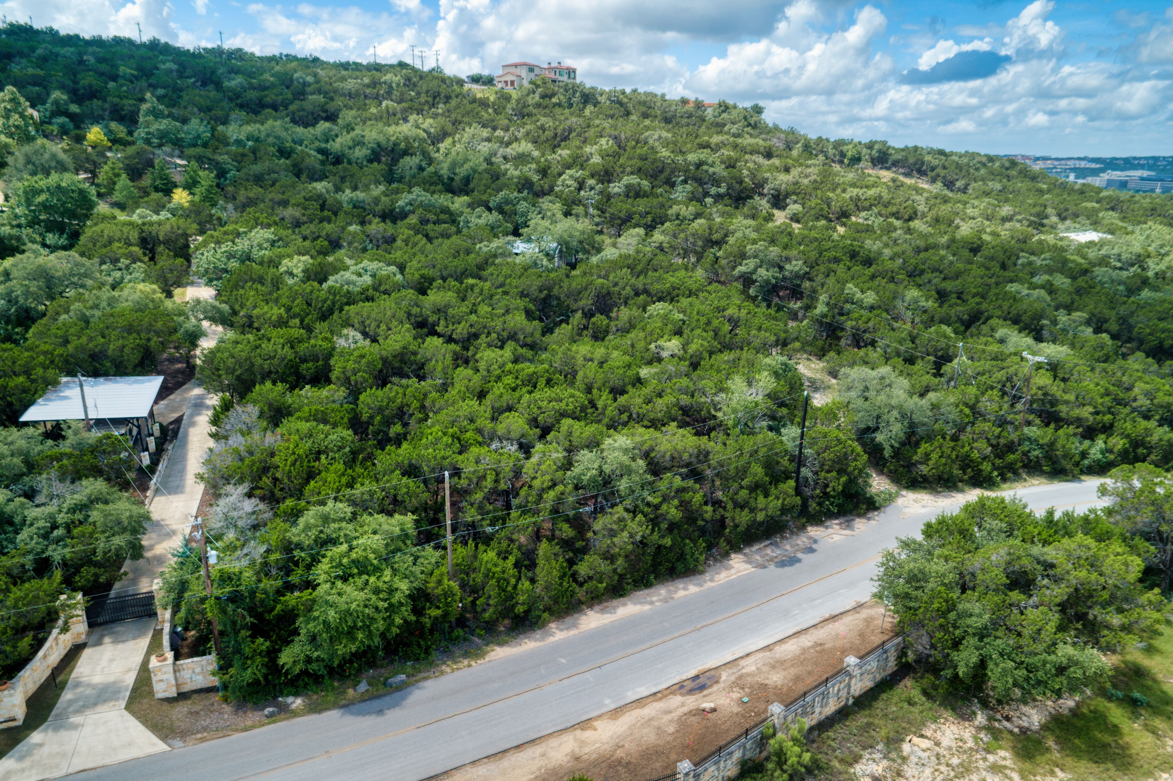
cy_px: 390
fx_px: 782
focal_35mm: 24
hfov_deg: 73.8
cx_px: 586
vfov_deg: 53.1
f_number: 4
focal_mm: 8.8
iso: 100
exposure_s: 1/120
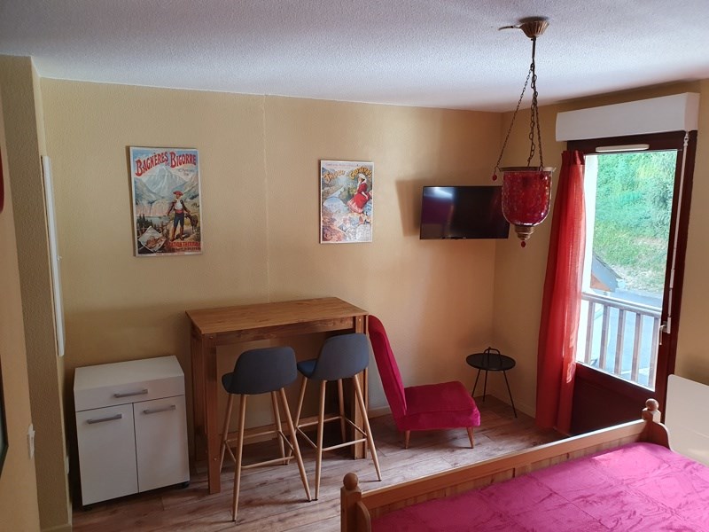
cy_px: 266
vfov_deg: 53.1
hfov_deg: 67.3
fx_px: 533
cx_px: 354
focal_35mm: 26
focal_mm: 4.32
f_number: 2.4
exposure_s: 1/50
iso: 250
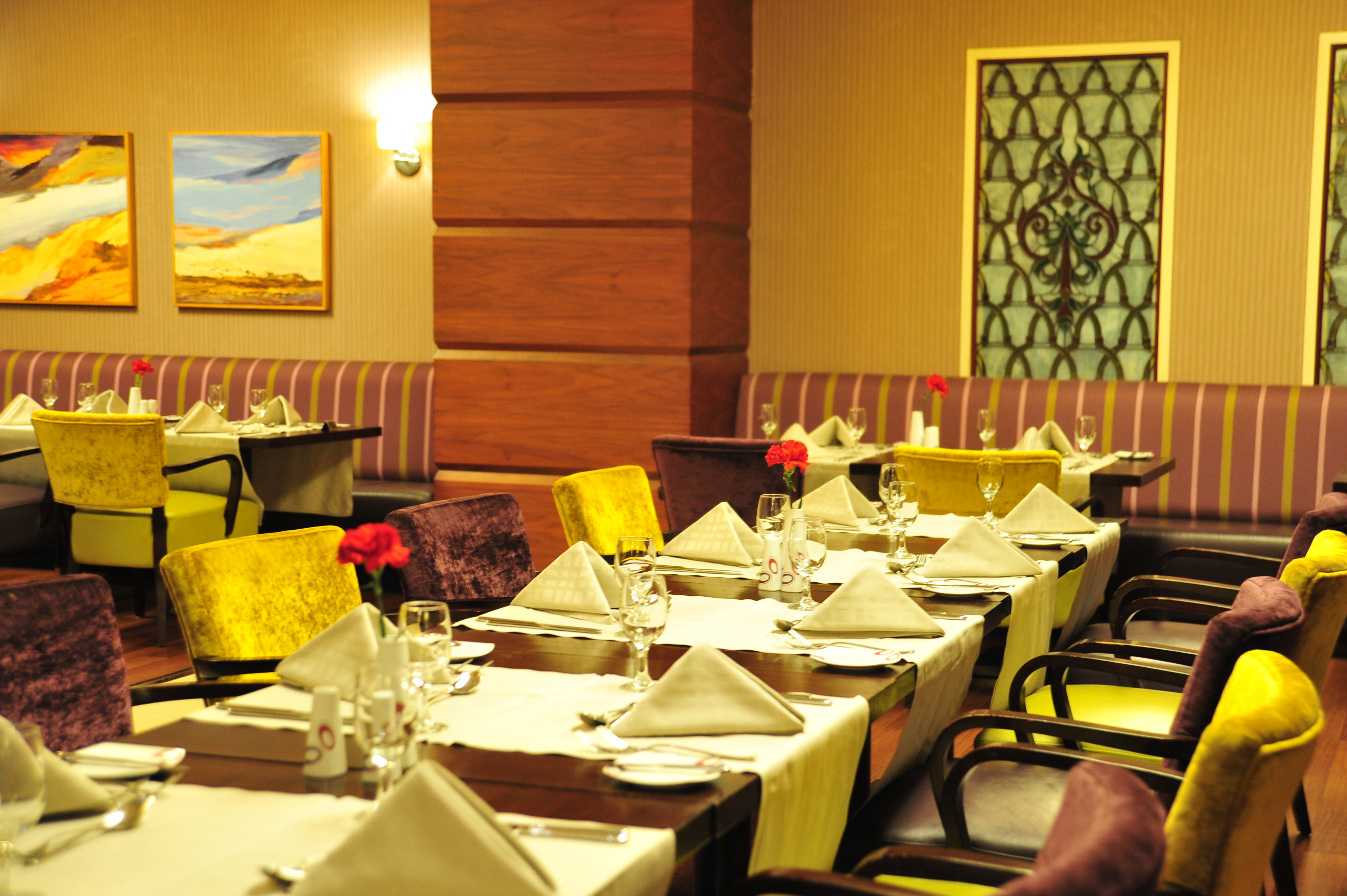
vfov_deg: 25.0
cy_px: 455
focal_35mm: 54
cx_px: 725
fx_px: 2019
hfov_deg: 36.9
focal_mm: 50
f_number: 3.5
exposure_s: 1/15
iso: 1250
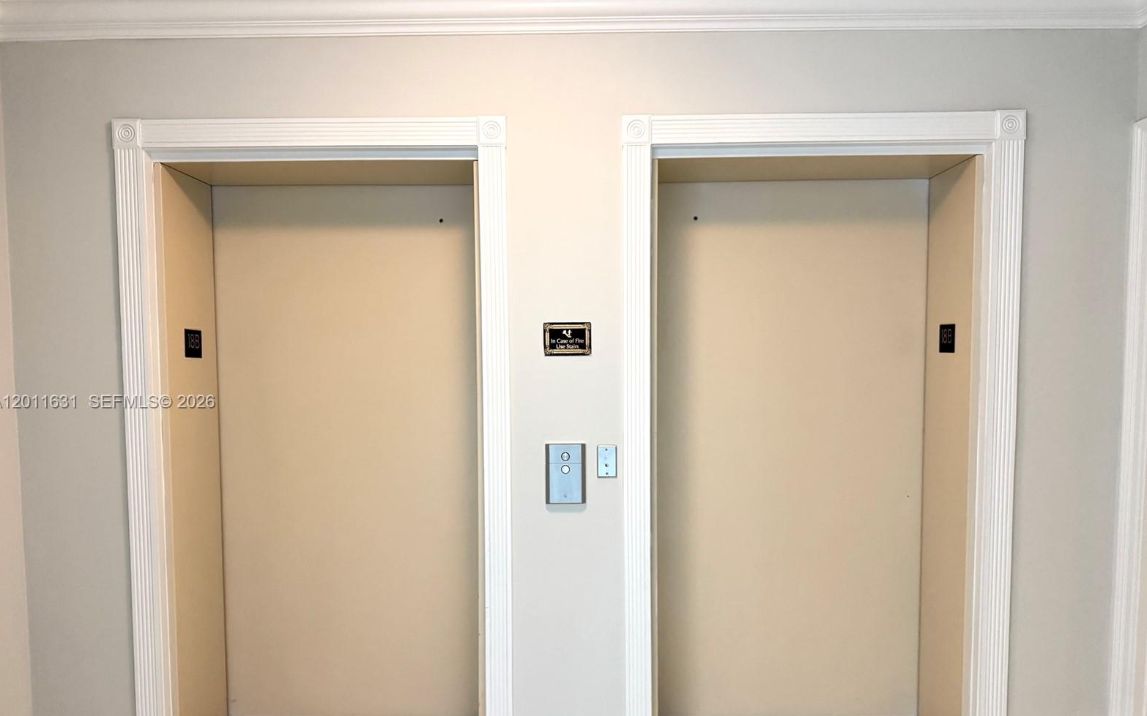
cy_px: 403
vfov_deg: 47.5
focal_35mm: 26
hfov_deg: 70.4
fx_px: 813
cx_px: 573
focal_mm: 6.76
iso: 640
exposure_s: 1/60
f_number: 1.78
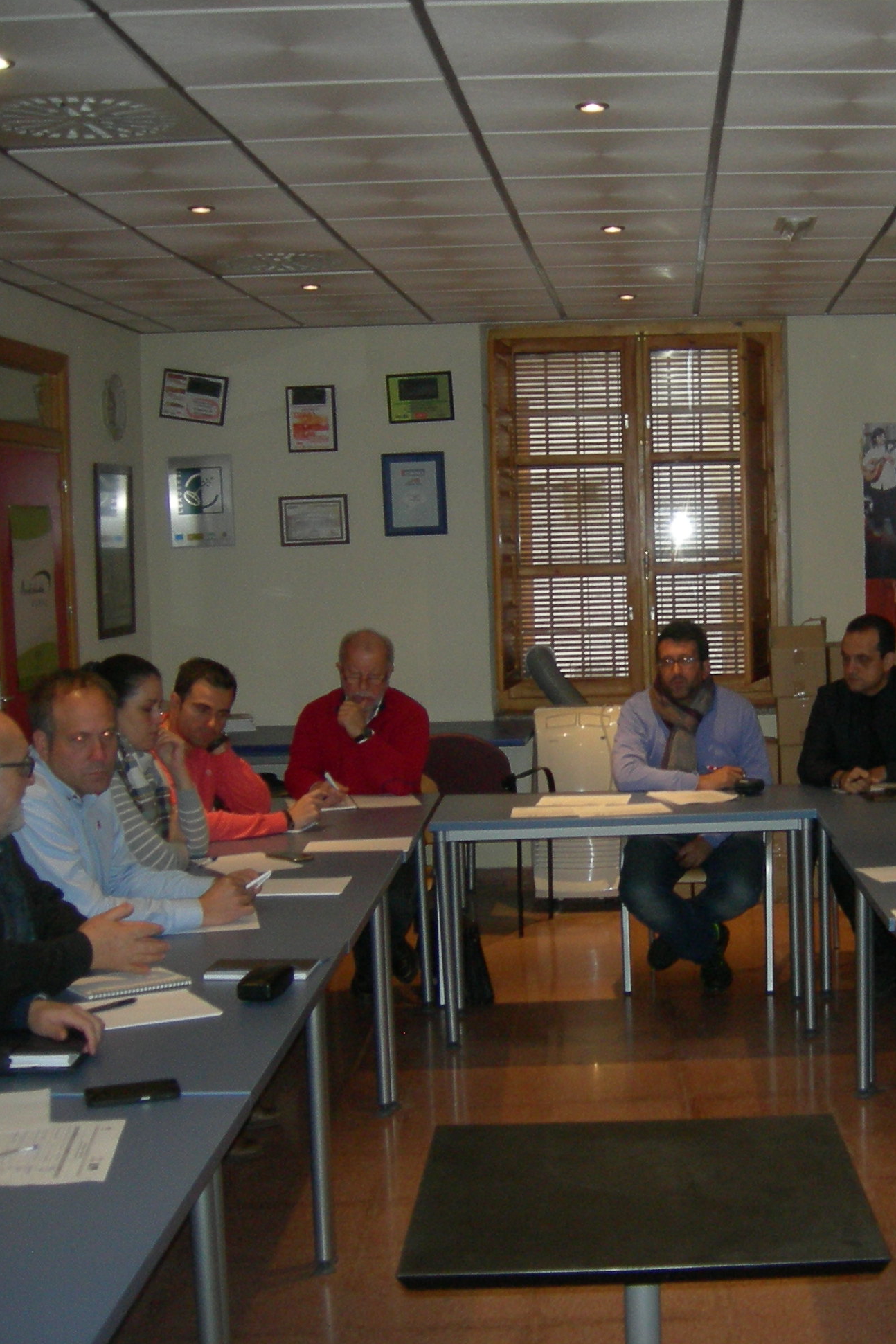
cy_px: 672
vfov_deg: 39.6
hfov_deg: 26.4
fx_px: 1867
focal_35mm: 50
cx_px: 749
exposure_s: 1/60.1
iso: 200
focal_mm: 7.5
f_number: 2.7
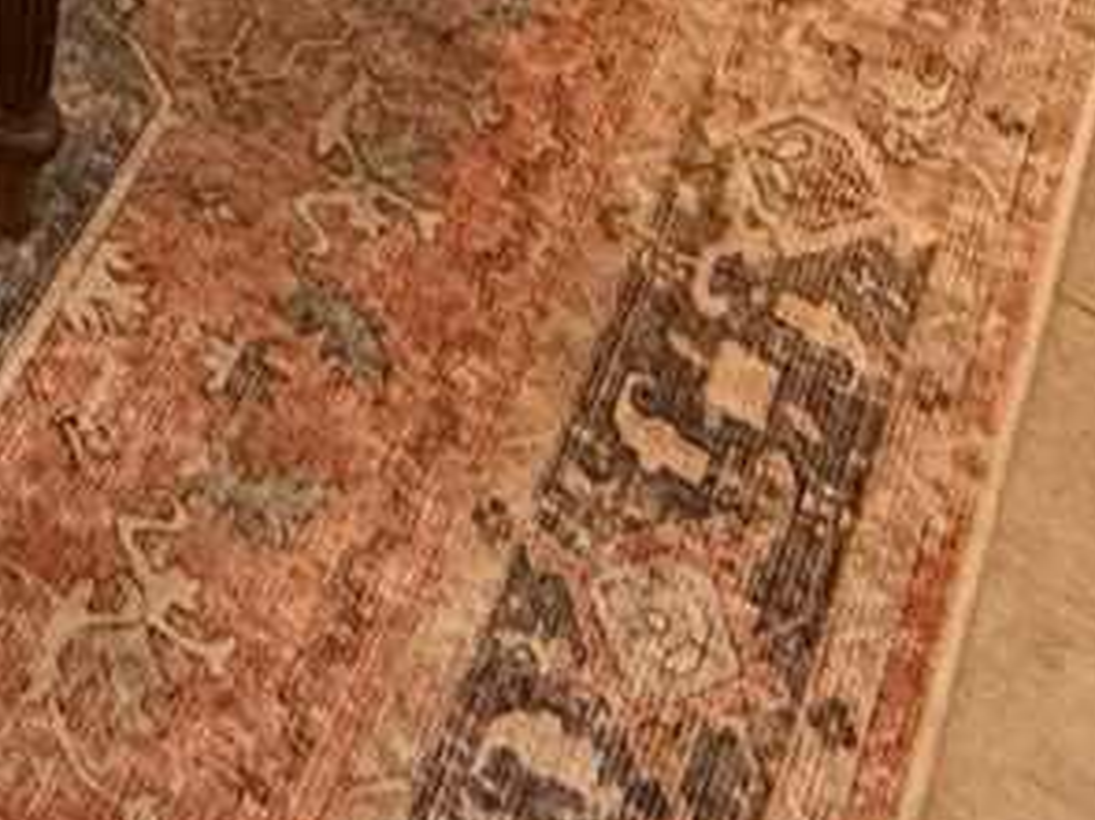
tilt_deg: -17.9
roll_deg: -0.5
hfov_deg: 19.1
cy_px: -1685
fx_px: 3004
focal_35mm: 95
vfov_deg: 10.5
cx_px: -330
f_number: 2.2
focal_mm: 2.22
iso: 160
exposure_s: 1/100
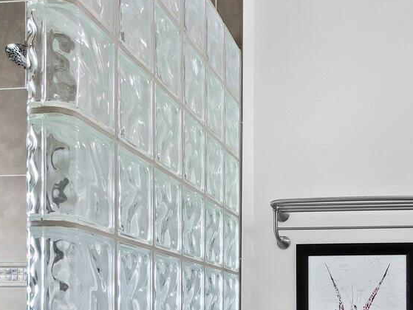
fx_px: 478
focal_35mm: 40
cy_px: 333
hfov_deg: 43.5
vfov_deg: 32.2
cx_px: 356
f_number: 11
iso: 320
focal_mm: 7
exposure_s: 1/3
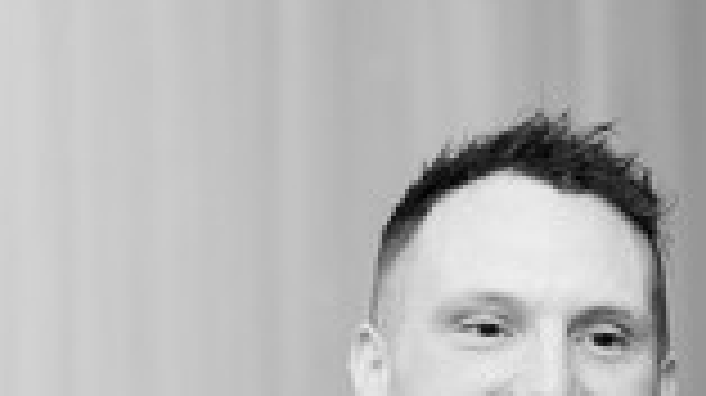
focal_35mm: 244
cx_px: 688
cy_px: 490
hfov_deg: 8.8
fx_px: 4564
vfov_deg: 4.9
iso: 400
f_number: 2.8
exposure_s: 1/200
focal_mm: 80
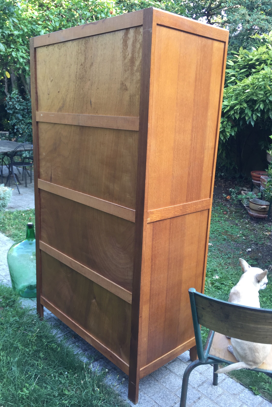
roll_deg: -1.8
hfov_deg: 42.3
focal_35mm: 31
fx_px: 351
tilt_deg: -16.1
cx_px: 130
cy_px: 201
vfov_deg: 60.3
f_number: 2.2
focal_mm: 4.15
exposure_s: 1/50
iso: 32
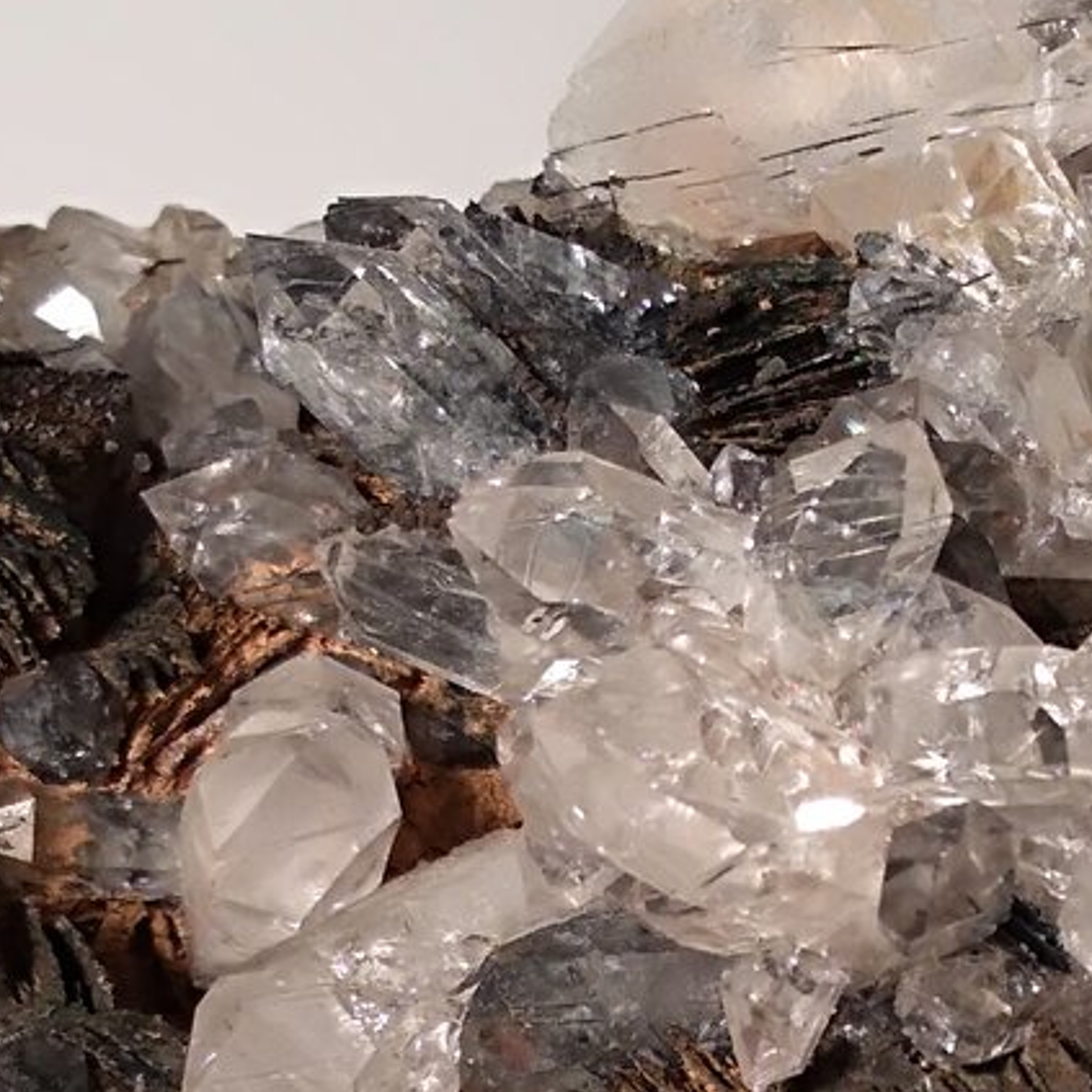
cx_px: 749
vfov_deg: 19.4
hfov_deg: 19.9
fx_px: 3105
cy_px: 1074
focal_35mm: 87
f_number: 2
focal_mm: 3.54
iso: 100
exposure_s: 1/153
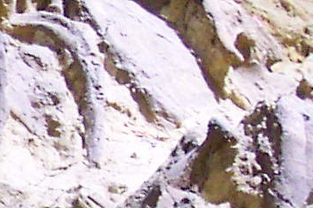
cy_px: 253
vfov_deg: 5.7
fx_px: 2087
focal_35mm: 240
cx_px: -433
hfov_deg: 7.9
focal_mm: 7.5
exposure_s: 1/15
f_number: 2.8
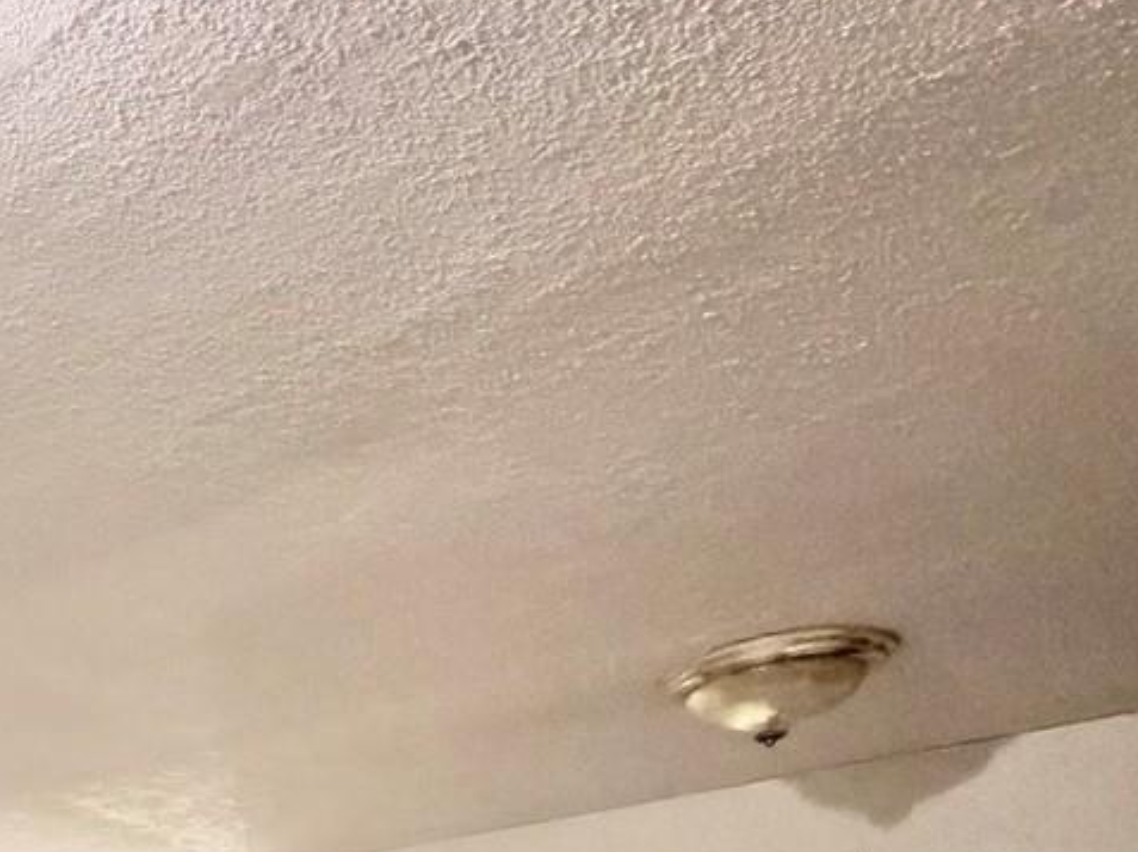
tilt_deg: -1.6
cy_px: 1286
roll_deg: -0.9
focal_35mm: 47
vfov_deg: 24.1
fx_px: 1544
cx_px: -463
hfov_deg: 29.3
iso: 3200
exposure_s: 1/30
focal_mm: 2.22
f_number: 2.2
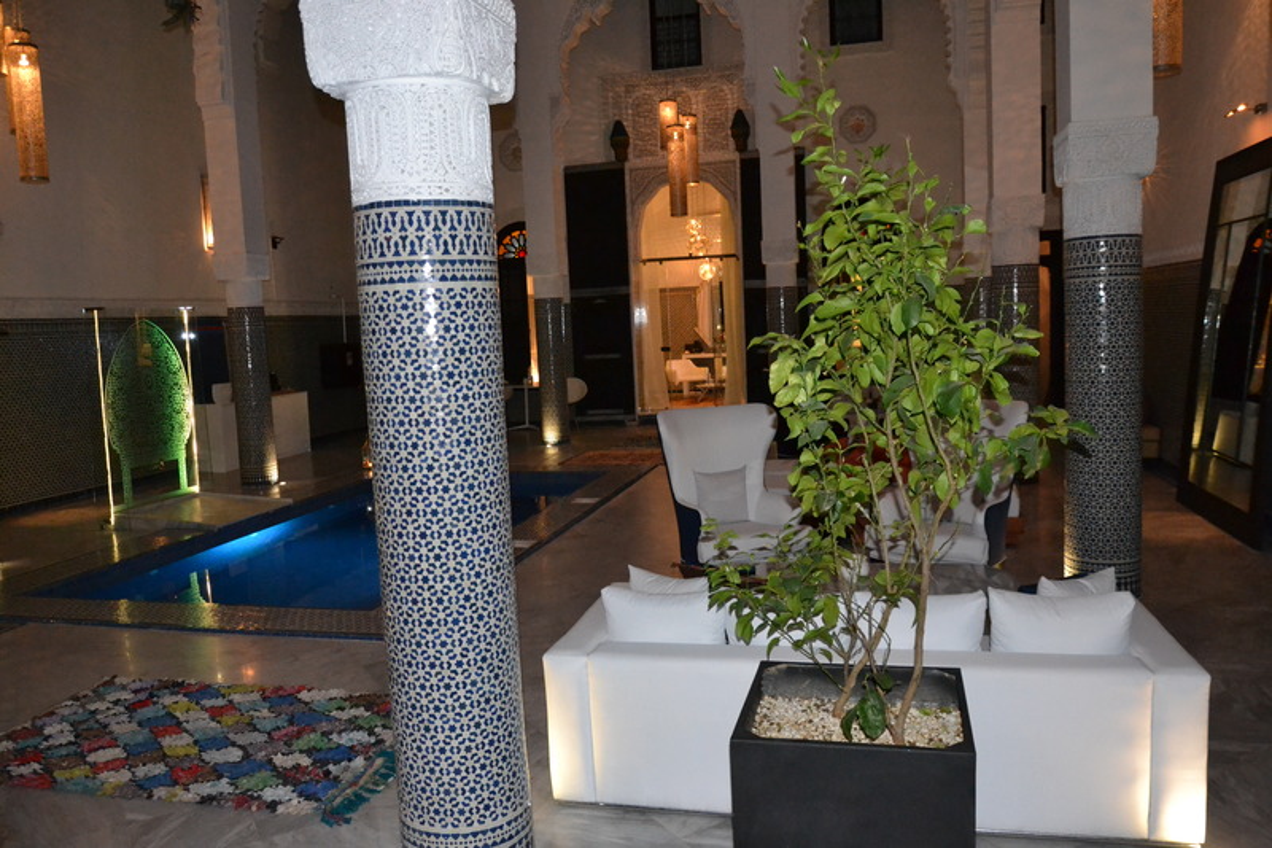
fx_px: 954
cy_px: 424
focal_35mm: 27
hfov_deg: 67.4
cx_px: 636
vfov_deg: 47.9
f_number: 3.5
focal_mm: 18
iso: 3200
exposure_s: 1/60
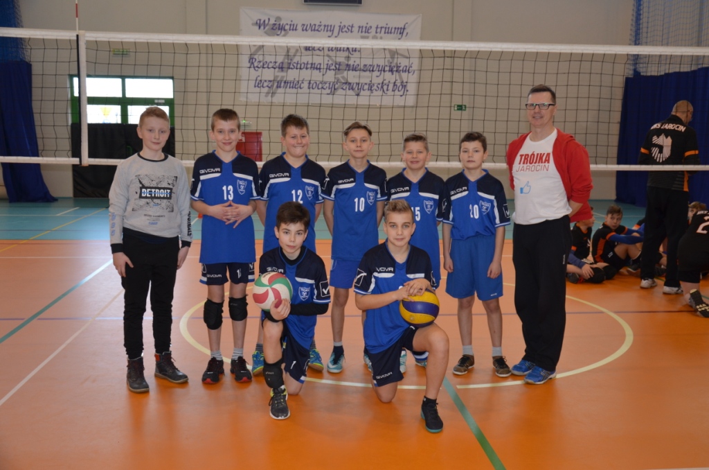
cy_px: 235
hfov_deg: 51.4
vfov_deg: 35.3
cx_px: 354
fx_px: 737
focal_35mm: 38
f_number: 4
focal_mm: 25
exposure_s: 1/100
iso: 400
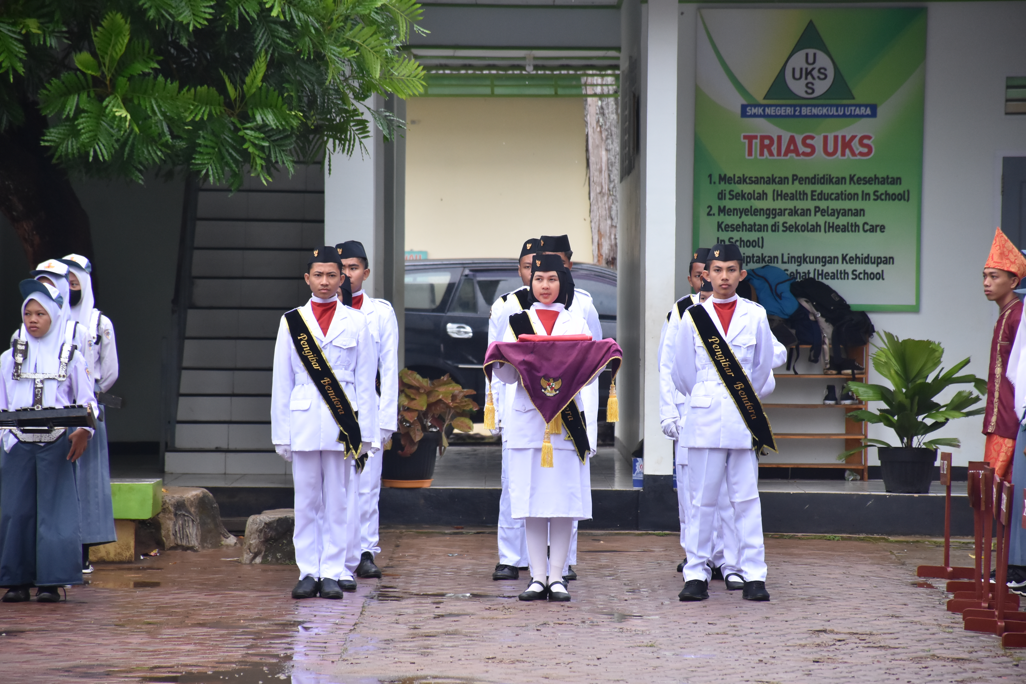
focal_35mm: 210
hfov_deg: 9.8
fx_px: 5986
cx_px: 513
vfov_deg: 6.5
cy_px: 342
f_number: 5.6
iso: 1000
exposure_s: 1/320
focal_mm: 140
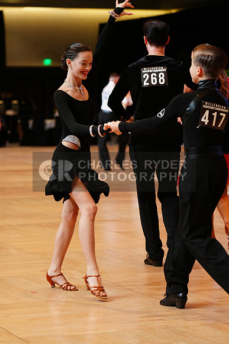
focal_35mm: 126
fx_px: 1201
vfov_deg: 16.3
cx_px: 114
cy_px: 172
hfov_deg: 10.9
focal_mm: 126
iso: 2500
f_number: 4
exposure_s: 1/250
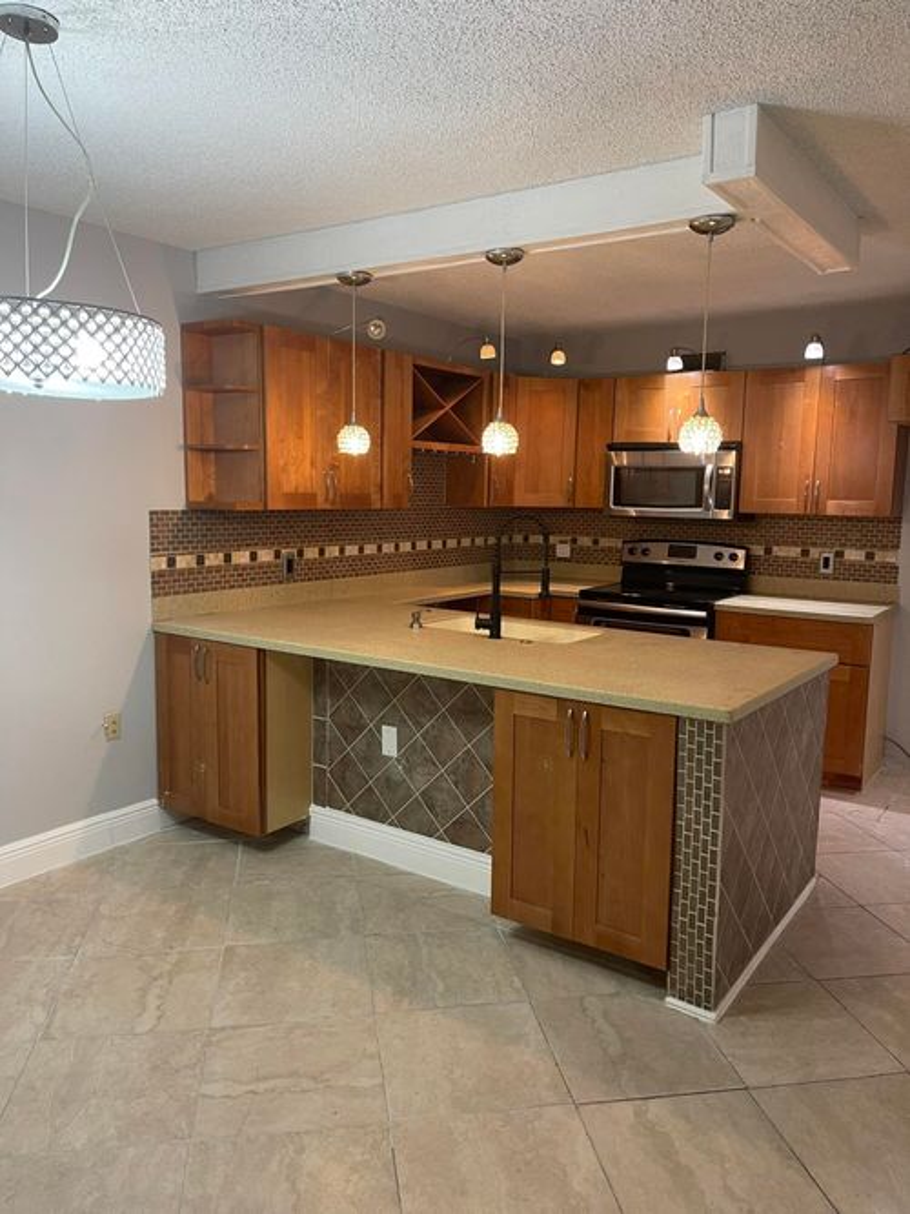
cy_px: 607
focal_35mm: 25
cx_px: 455
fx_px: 877
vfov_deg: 69.4
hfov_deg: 54.9
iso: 125
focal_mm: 5.1
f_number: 1.6
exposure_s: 1/60
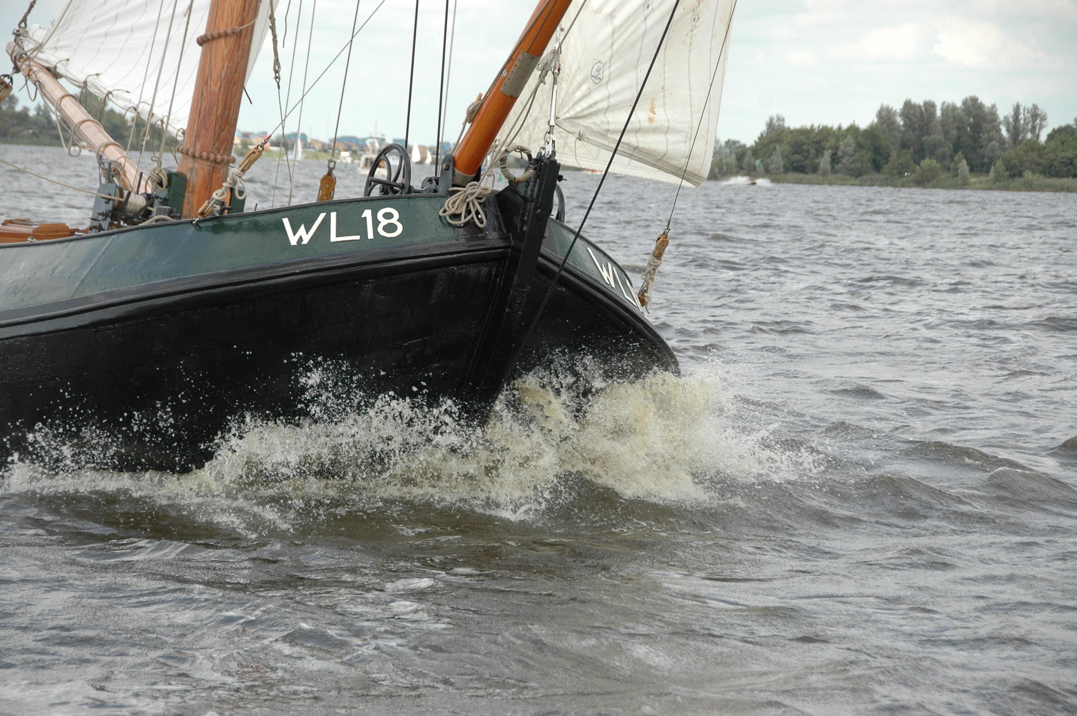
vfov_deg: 9.6
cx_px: 538
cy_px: 358
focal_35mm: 142
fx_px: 4259
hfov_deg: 14.4
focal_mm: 95
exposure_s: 1/500
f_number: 5.6
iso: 200
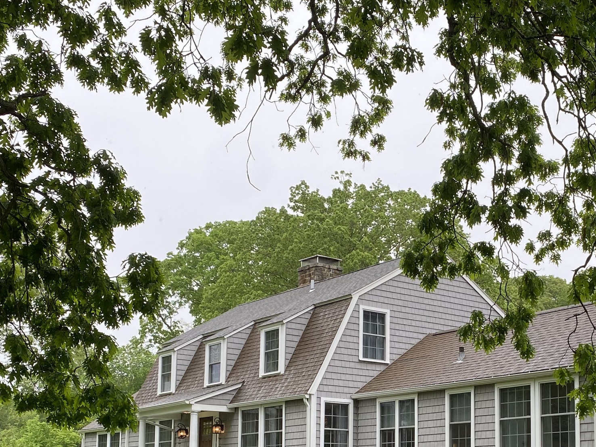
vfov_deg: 26.1
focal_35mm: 54
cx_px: 465
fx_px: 930
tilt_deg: +6.3
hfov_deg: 34.6
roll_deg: -0.7
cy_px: 409
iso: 32
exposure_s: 1/534
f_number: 1.8
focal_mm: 4.25
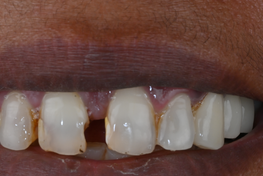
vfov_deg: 4.3
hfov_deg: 6.5
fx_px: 2316
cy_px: 127
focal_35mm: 317
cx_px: 111
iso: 100
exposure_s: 1/200
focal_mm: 105
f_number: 32
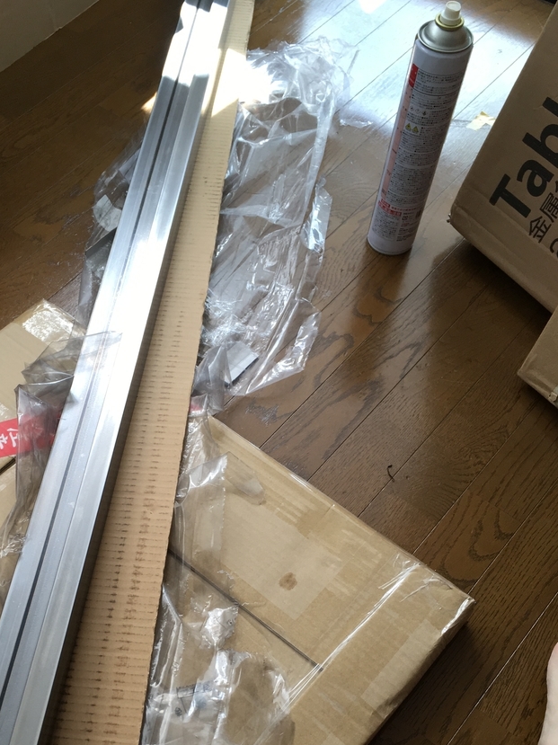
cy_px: 536
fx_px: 903
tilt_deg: -60.2
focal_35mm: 42
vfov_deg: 43.7
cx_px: 156
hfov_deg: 33.8
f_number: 2.2
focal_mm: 4.15
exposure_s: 1/120
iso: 32
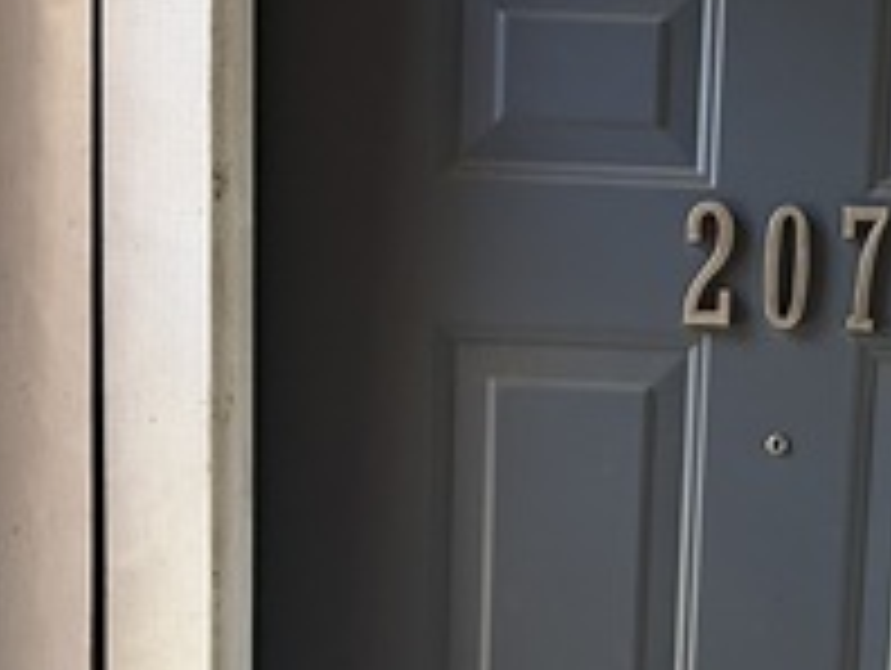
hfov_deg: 23.1
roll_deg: -2.3
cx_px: 639
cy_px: 782
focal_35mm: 84
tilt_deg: -6.9
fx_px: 2165
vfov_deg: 16.9
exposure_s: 1/60
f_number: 1.5
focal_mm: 5.7
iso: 160
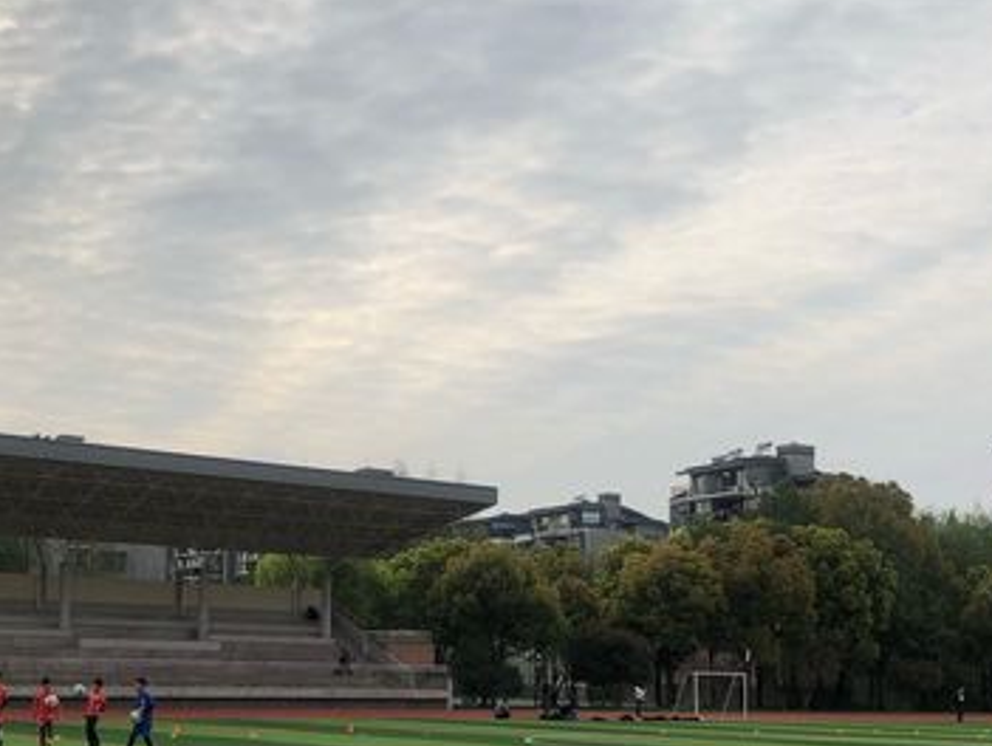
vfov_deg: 28.3
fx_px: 1463
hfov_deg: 37.2
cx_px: 353
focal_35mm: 51
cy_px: 526
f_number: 1.8
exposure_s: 1/3003
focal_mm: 4
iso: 25
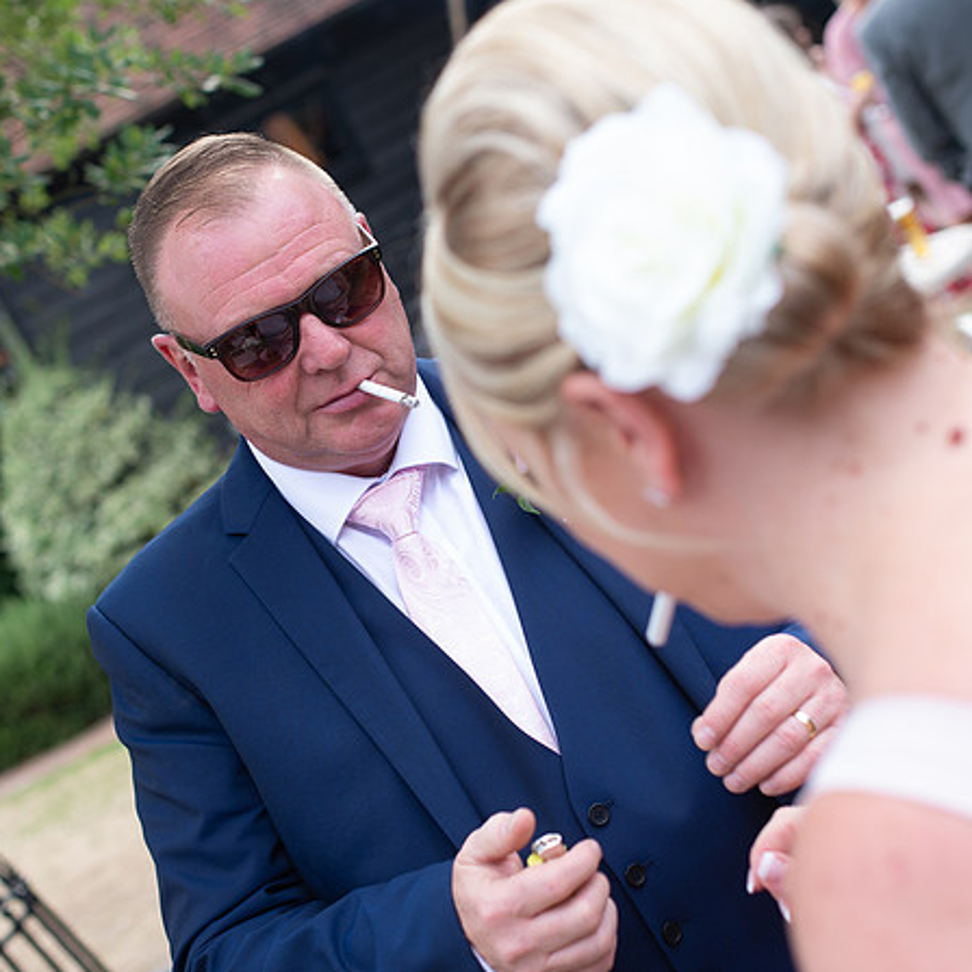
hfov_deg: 27.7
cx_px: 384
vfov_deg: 27.7
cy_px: 442
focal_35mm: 62
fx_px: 1970
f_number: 2.8
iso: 100
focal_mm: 35
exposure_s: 1/250
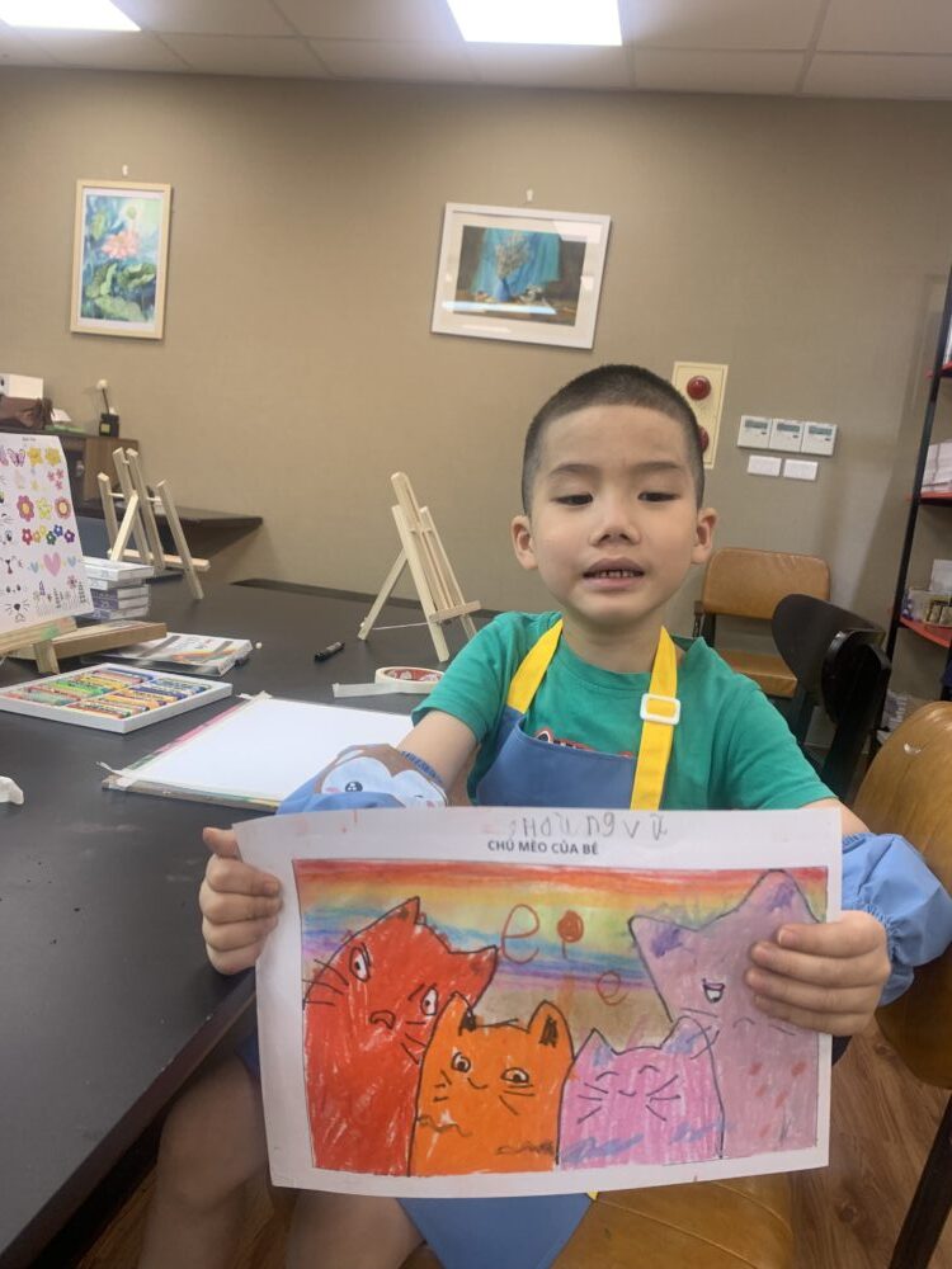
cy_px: 634
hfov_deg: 53.1
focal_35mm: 26
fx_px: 953
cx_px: 476
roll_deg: -6.9
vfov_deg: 67.3
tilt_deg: -9.8
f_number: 1.8
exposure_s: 1/98
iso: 100
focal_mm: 4.25
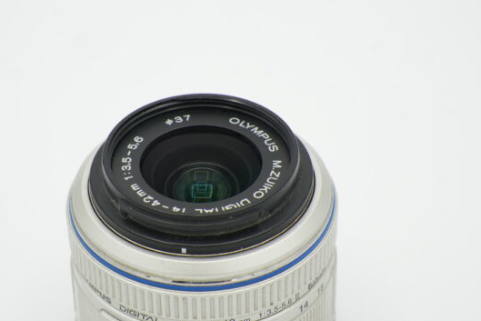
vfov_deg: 11.5
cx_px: 210
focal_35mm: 119
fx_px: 1590
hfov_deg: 17.2
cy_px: 167
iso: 400
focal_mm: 70
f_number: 14
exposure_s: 1/100
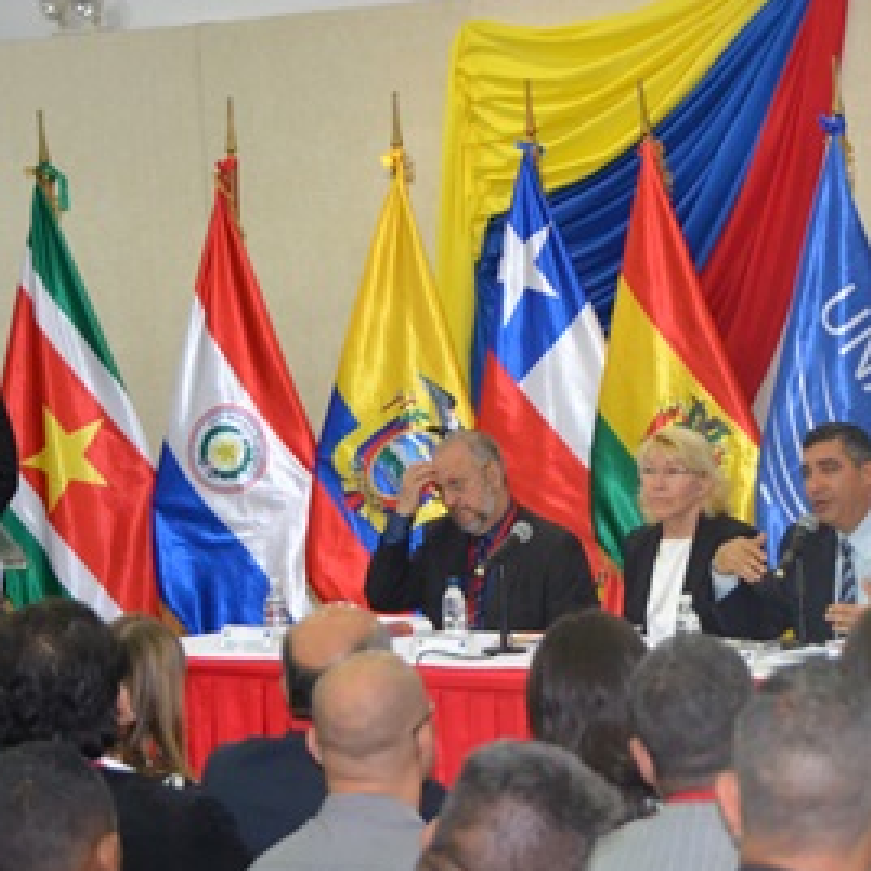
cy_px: 318
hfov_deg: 10.5
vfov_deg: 10.6
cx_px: 816
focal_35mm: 165
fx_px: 4697
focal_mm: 55
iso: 1400
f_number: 4
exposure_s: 1/60
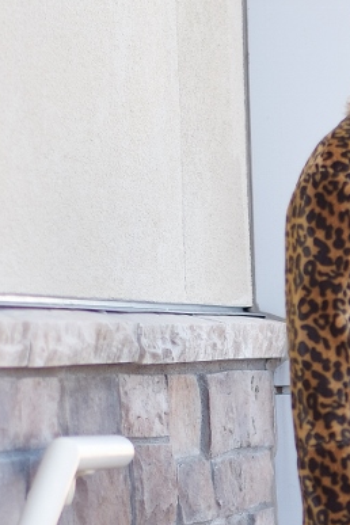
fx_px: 3616
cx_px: 482
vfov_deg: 8.3
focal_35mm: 248
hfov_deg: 5.5
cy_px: 505
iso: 100
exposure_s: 1/400
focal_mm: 50
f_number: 1.8
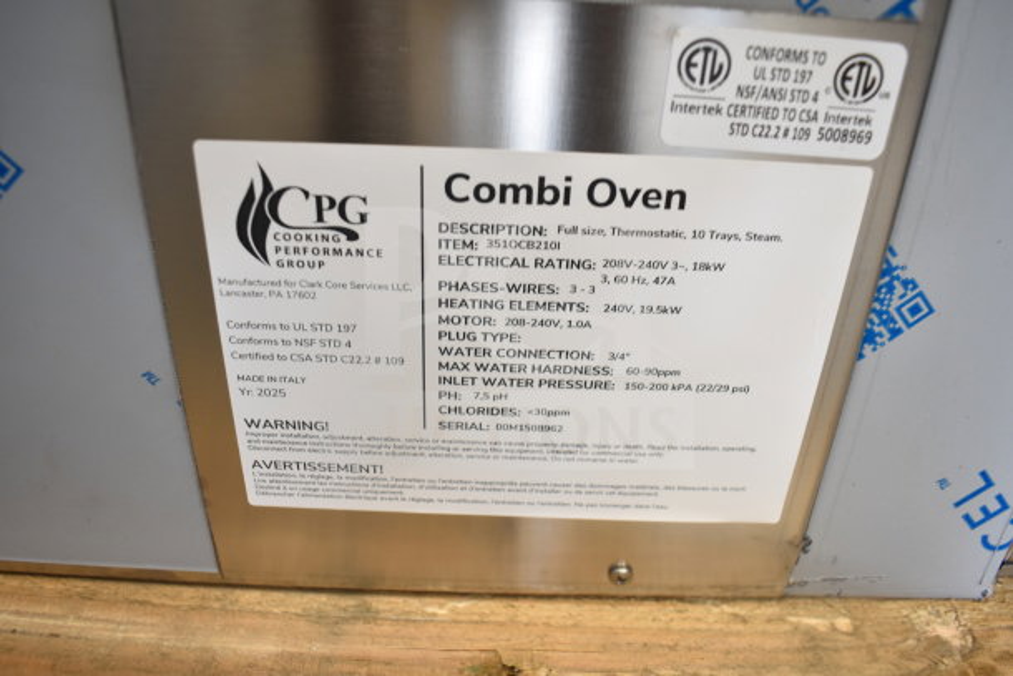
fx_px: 844
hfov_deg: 61.9
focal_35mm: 30
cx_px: 506
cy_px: 338
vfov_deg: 43.6
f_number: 3.5
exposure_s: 1/30
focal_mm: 20
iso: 900
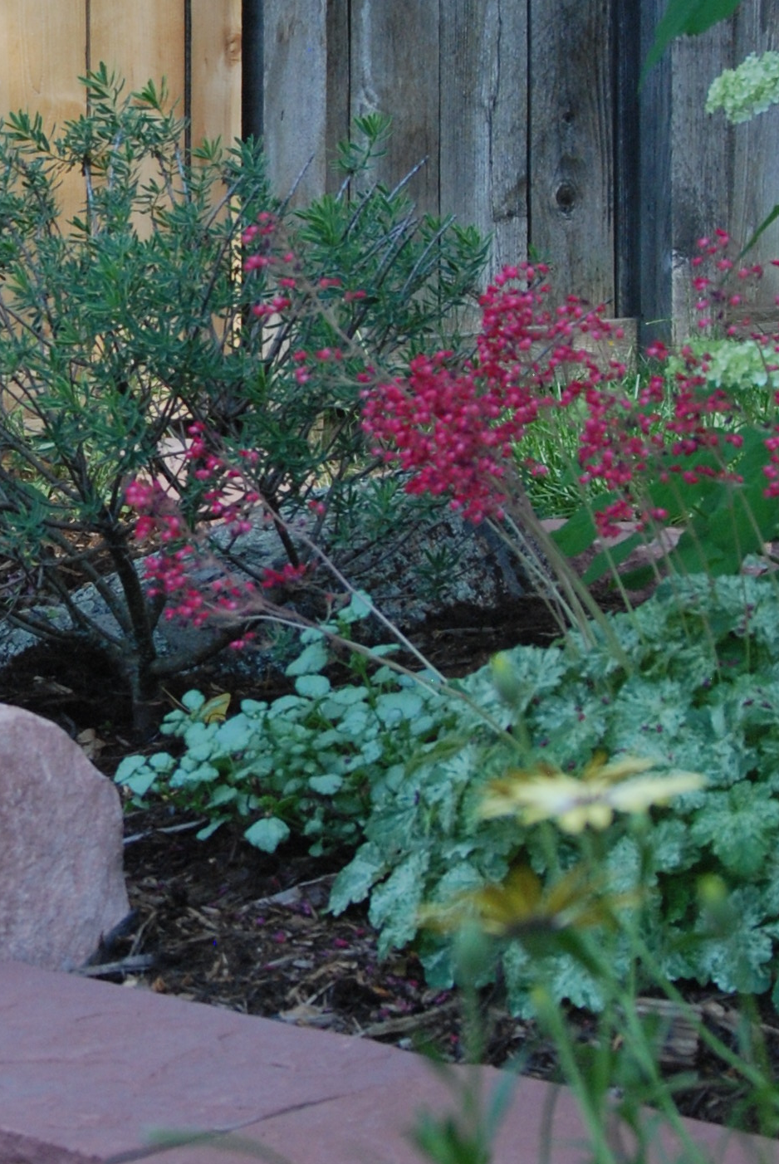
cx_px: -84
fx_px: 3756
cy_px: 385
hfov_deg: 11.7
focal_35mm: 116
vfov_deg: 17.6
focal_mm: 28
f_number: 22
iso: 400
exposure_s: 1/250
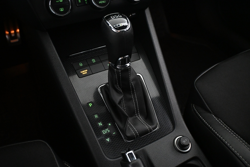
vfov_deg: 42.6
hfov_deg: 60.7
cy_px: 84
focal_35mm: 31
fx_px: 214
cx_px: 125
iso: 4500
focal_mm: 20.5
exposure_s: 1/60
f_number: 3.8
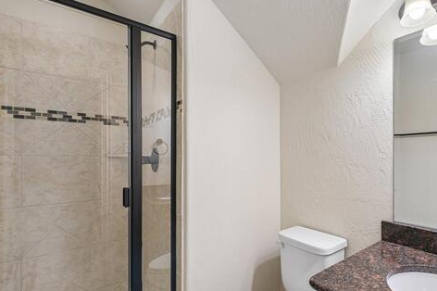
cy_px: 164
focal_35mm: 19
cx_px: 292
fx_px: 230
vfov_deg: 64.2
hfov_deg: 83.9
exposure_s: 1/25
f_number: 8
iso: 400
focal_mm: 14
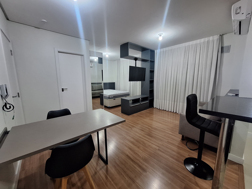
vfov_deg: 89.9
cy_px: 94
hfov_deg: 106.2
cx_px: 126
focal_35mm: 13
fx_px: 95
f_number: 2.2
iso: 250
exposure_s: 1/24
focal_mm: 1.74
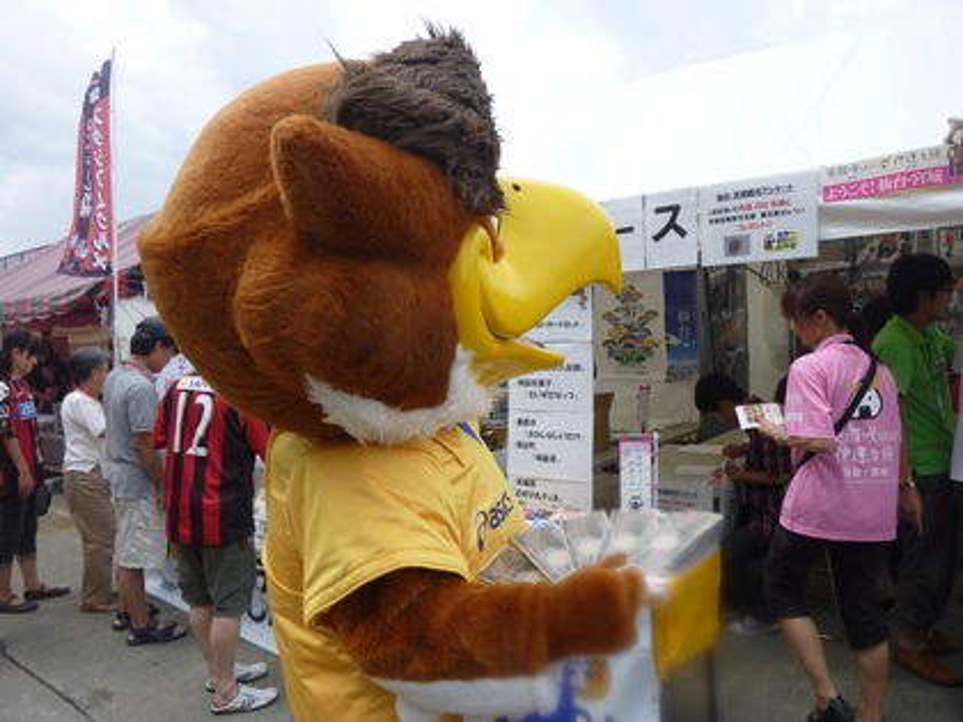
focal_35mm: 25
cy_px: 361
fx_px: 695
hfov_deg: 69.4
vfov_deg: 54.9
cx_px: 482
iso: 80
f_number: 3.3
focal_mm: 4.5
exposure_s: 1/320
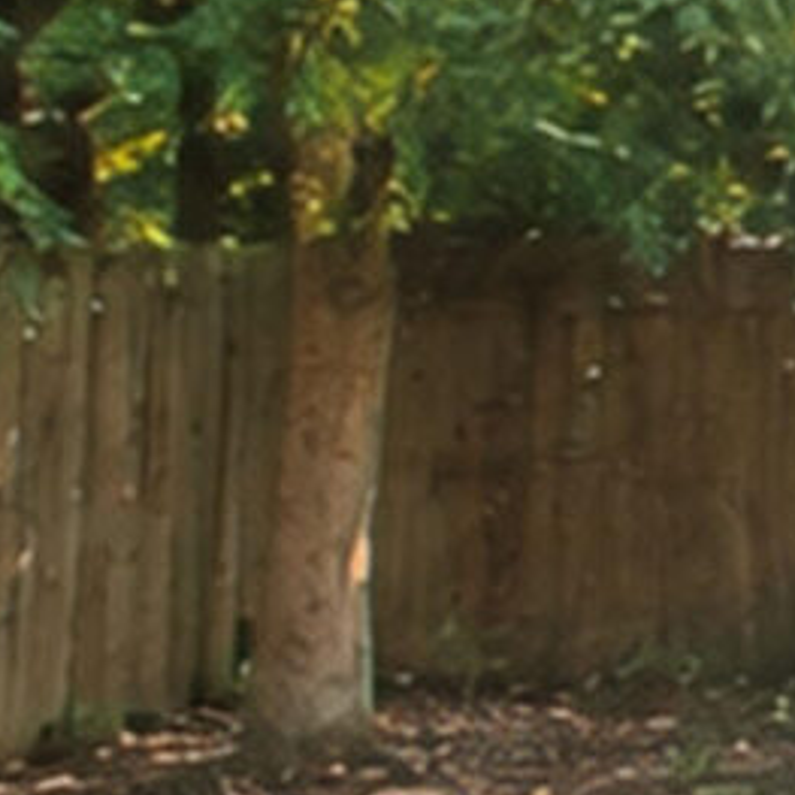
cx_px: 3836
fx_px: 3222
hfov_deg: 6.6
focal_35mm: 124
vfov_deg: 13.9
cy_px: -2
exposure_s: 1/80
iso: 400
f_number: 8
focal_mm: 10
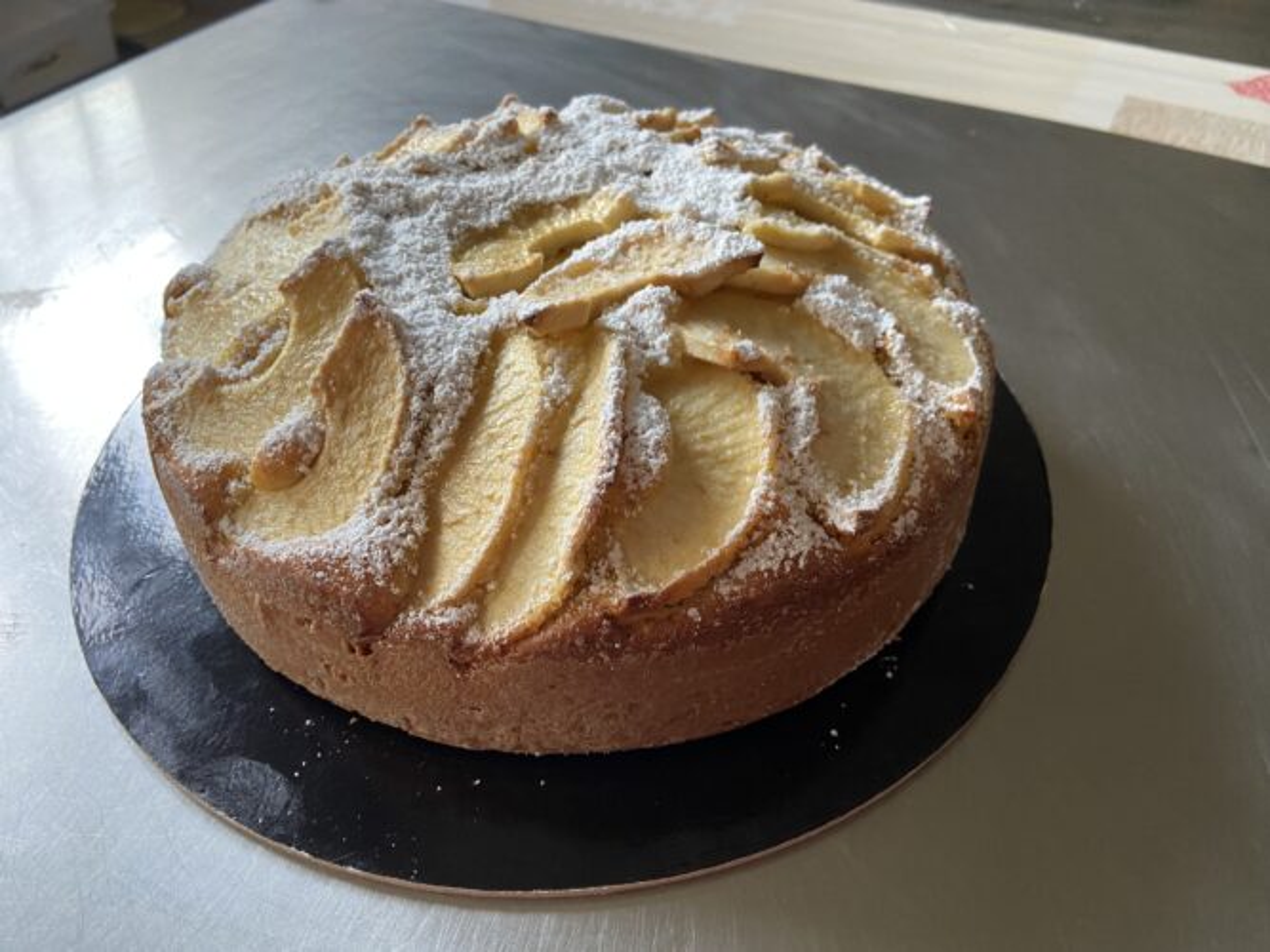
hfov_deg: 67.3
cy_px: 476
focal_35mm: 26
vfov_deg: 53.0
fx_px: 954
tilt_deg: -45.2
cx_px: 635
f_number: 1.8
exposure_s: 1/60
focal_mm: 4.25
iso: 125
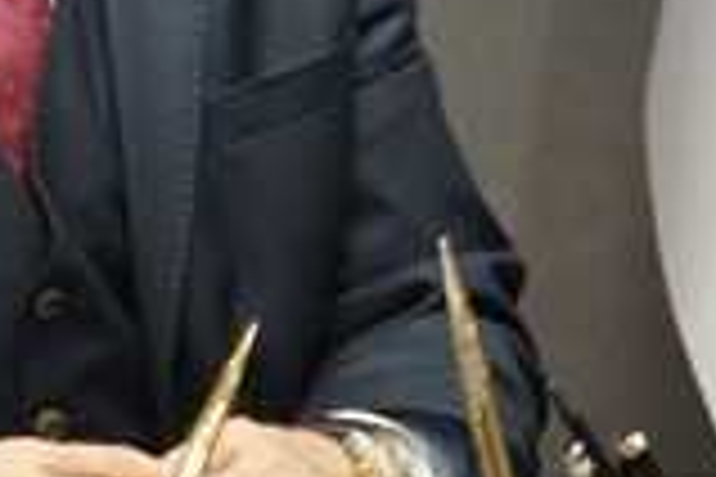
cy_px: -407
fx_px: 4713
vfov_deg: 5.7
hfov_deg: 8.6
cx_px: -131
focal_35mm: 237
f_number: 5
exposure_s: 1/160
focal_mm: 59
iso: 3200
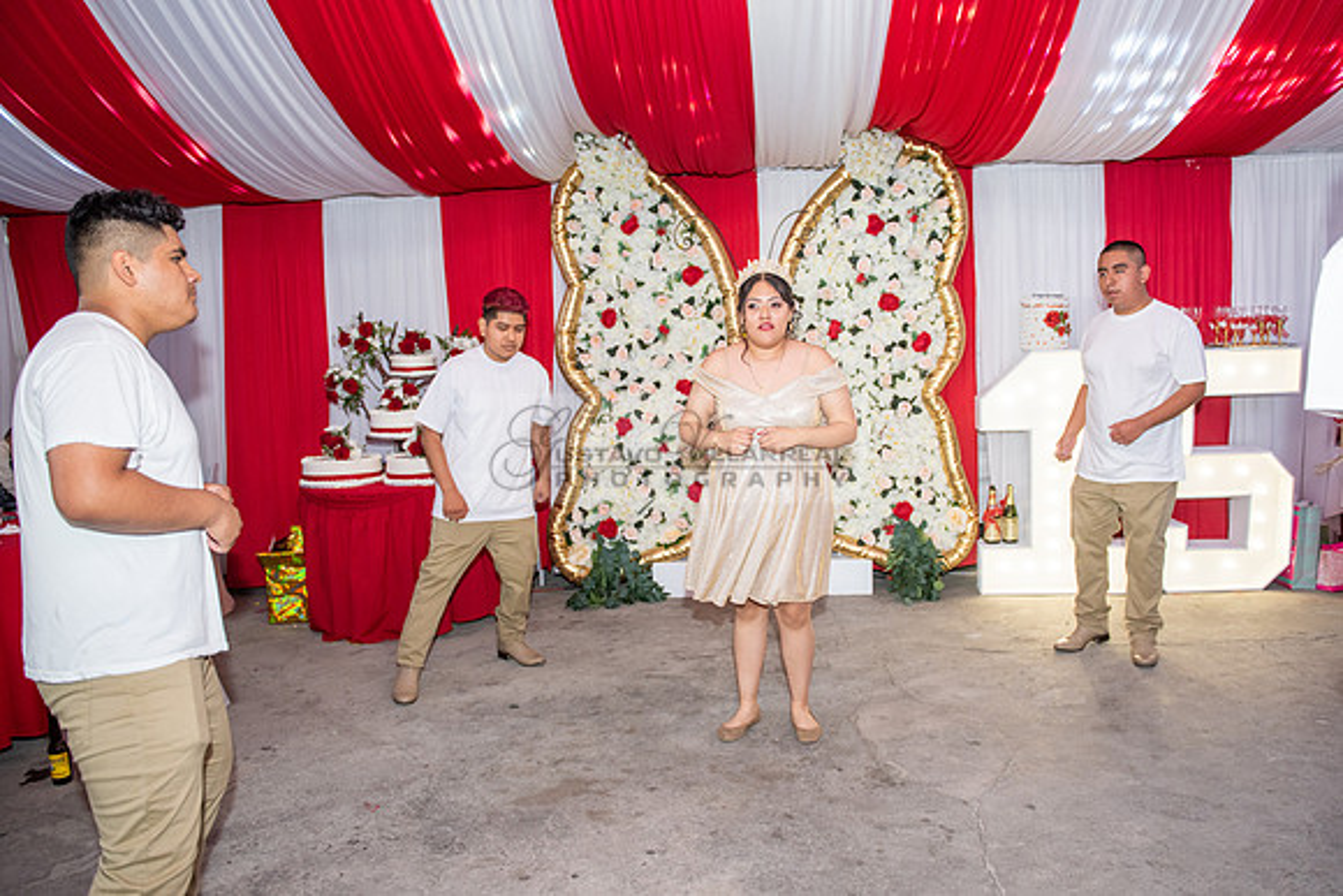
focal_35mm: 26
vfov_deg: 49.4
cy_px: 450
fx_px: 974
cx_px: 705
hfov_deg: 69.1
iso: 800
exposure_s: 1/160
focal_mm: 24
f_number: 3.2
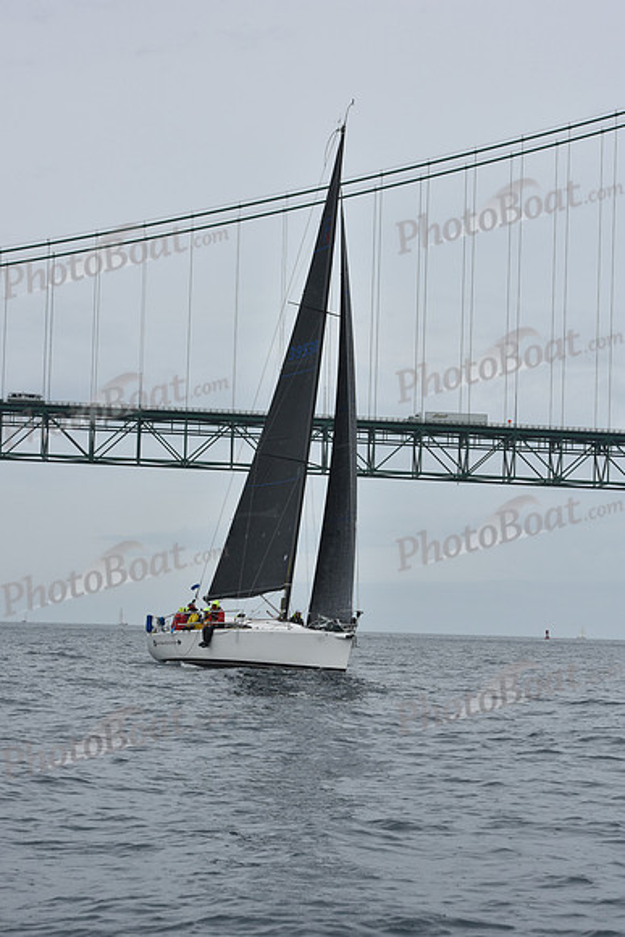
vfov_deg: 22.1
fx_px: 2394
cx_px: 312
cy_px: 468
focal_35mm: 92
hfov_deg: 14.9
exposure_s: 1/800
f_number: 10
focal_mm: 92
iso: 250
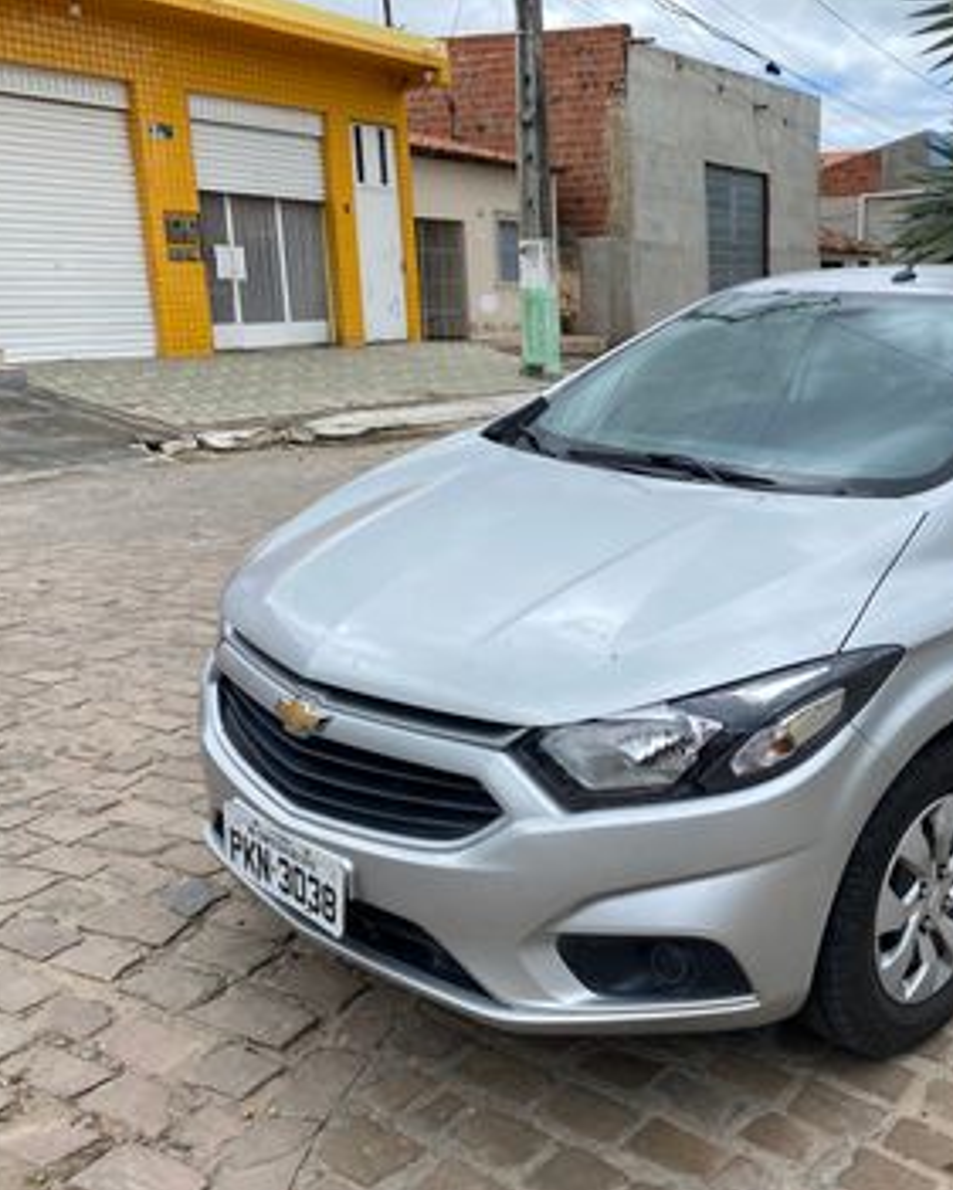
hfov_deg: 41.4
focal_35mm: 34
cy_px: 597
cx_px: 770
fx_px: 1198
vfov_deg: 52.8
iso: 32
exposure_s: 1/2410
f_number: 1.8
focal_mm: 4.25
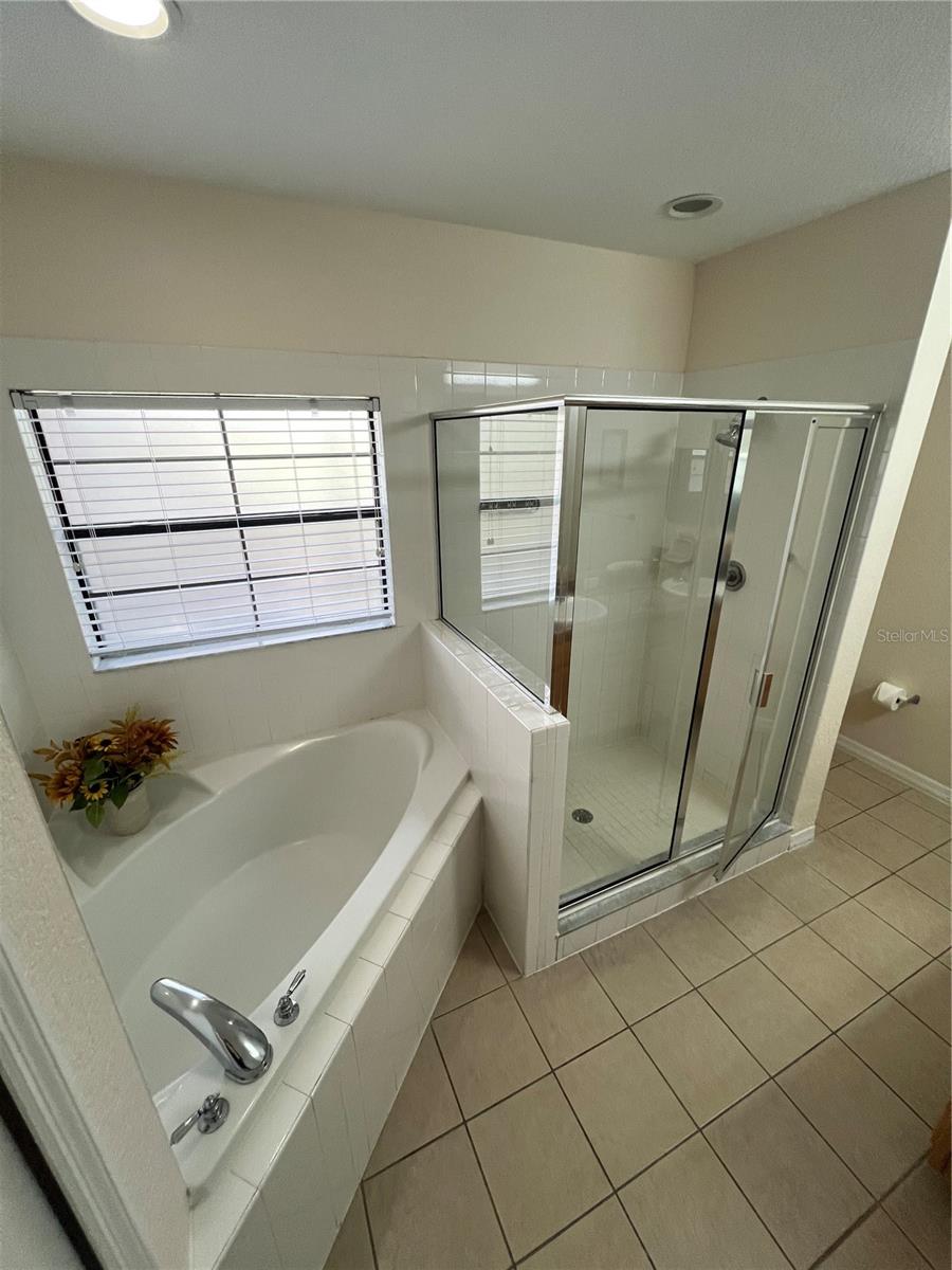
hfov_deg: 89.9
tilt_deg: -21.2
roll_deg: +0.6
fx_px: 477
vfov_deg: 106.2
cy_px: 635
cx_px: 476
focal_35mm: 13
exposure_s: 1/120
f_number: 1.8
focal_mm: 1.57
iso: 200
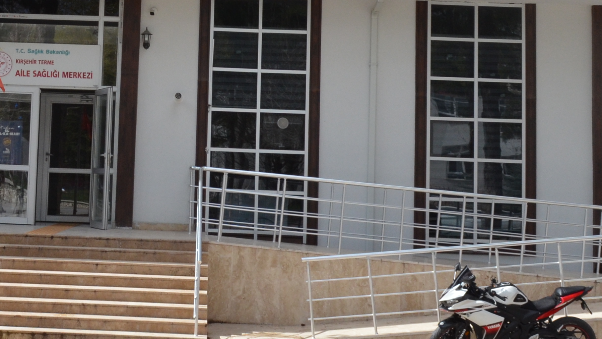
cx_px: 120
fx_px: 1373
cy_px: 23
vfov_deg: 13.9
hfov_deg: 24.3
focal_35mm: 86
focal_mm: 20
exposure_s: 1/500
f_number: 11
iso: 500
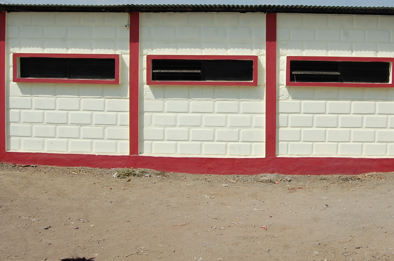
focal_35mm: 39
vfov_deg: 33.8
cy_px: 91
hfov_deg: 49.0
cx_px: 252
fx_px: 426
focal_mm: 18
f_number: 11
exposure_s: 1/500
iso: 200
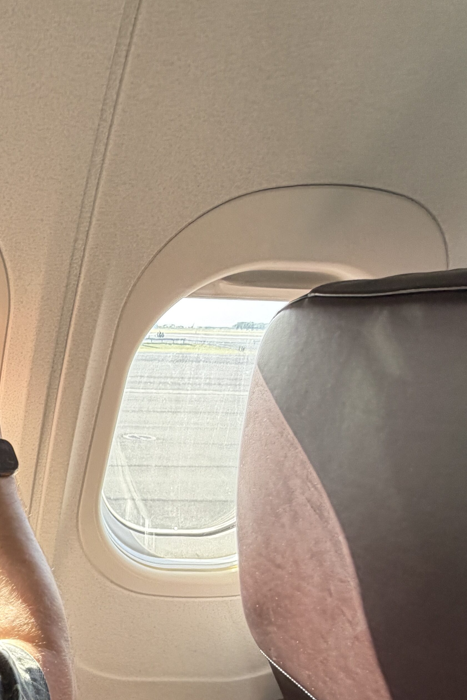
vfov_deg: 53.9
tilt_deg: -19.8
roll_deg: -2.2
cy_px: 545
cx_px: -99
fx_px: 642
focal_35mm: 33
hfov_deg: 32.6
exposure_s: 1/121
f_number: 2.2
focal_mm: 2.22
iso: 125
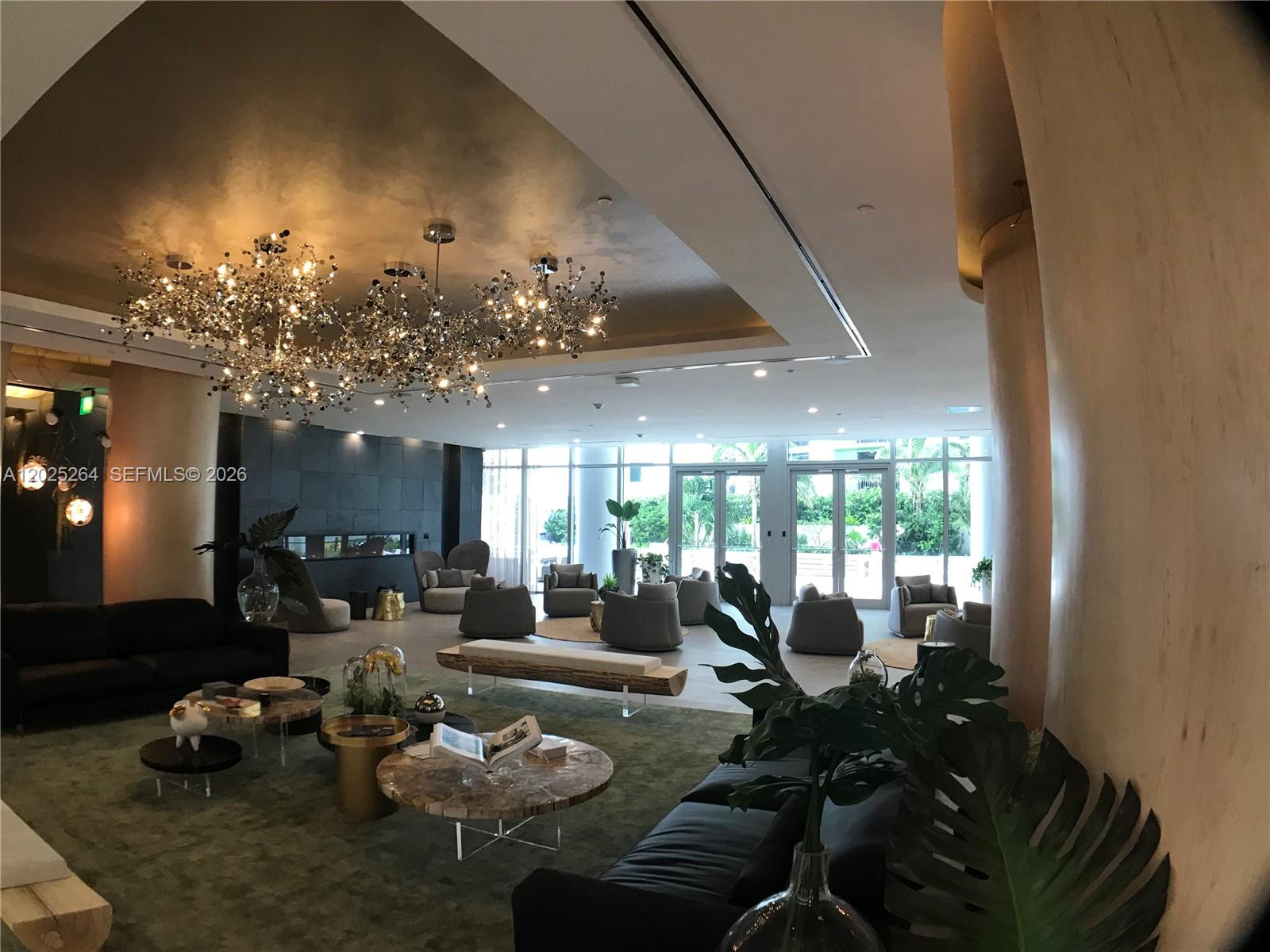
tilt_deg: +3.2
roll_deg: -1.2
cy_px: 476
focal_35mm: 28
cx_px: 635
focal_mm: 3.99
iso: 40
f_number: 1.8
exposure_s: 1/20
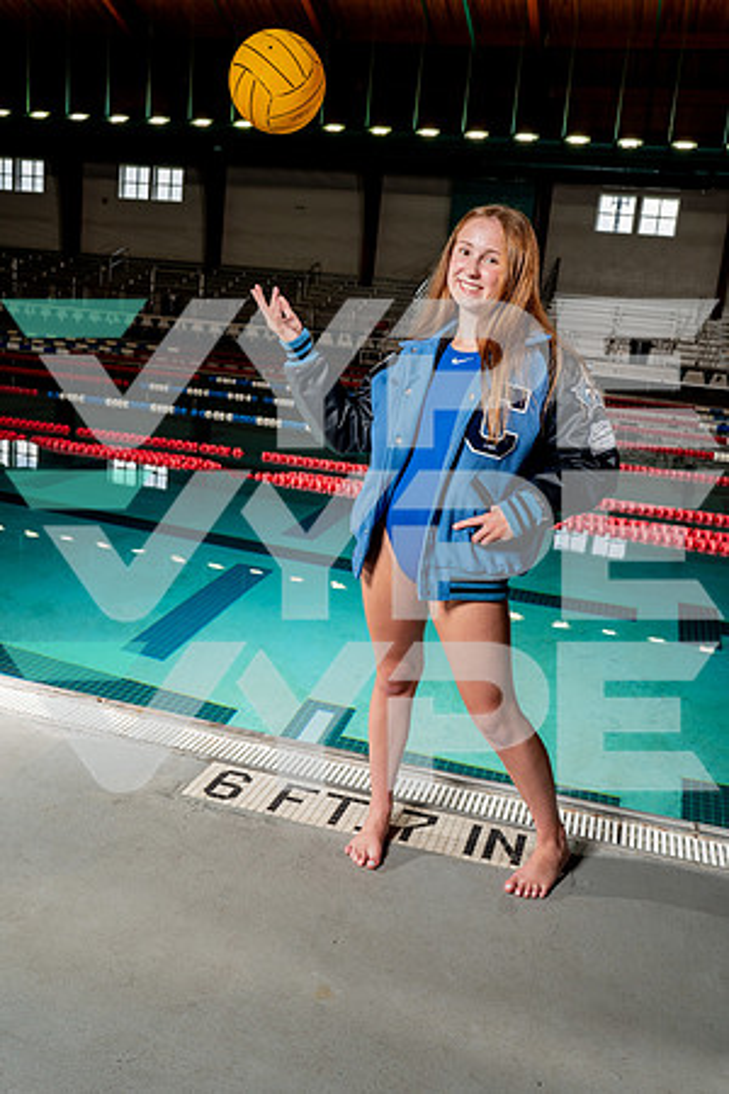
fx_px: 972
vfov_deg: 58.7
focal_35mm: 32
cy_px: 547
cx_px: 364
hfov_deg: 41.1
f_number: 6.3
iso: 400
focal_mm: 32
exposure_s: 1/250
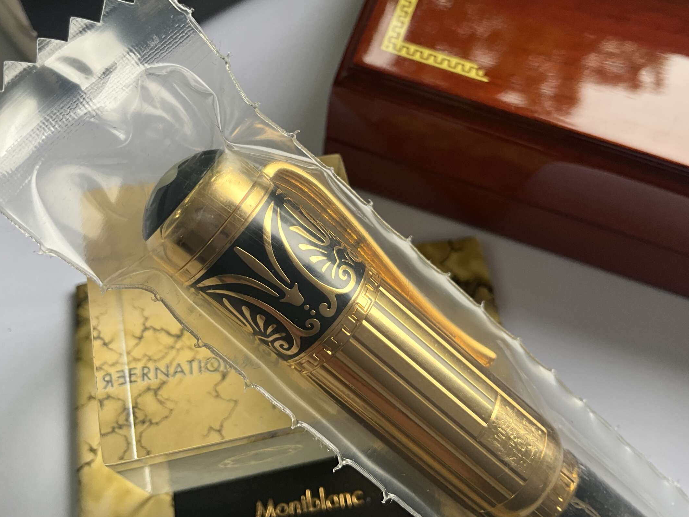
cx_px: 330
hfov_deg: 52.6
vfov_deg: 40.6
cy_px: 224
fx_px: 697
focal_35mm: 35
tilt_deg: -65.1
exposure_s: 1/122
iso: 32
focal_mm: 3
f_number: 1.8
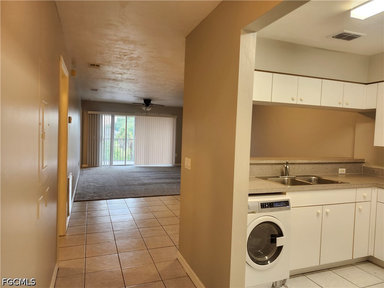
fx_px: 255
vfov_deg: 58.9
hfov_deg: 73.9
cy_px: 144
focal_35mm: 23
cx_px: 192
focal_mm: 5.54
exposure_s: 1/120
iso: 200
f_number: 1.8
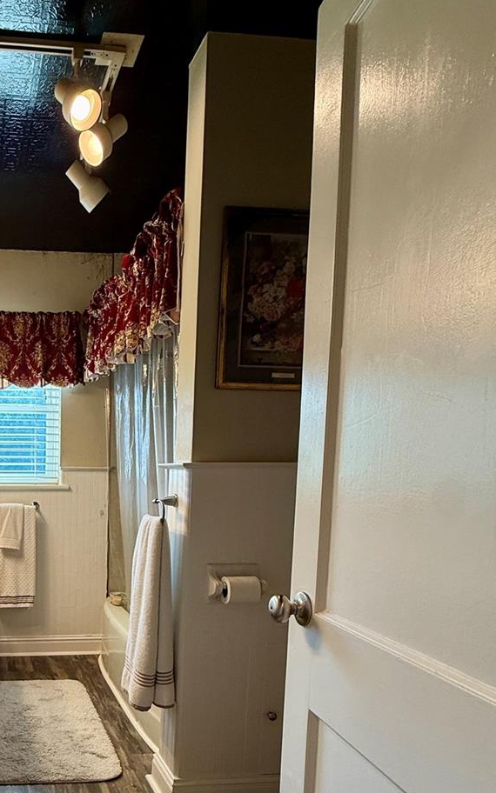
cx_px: 19
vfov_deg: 70.1
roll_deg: -0.4
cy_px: 538
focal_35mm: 25
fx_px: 541
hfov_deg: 43.4
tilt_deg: -5.7
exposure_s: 1/120
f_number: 2.2
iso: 100
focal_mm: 2.22
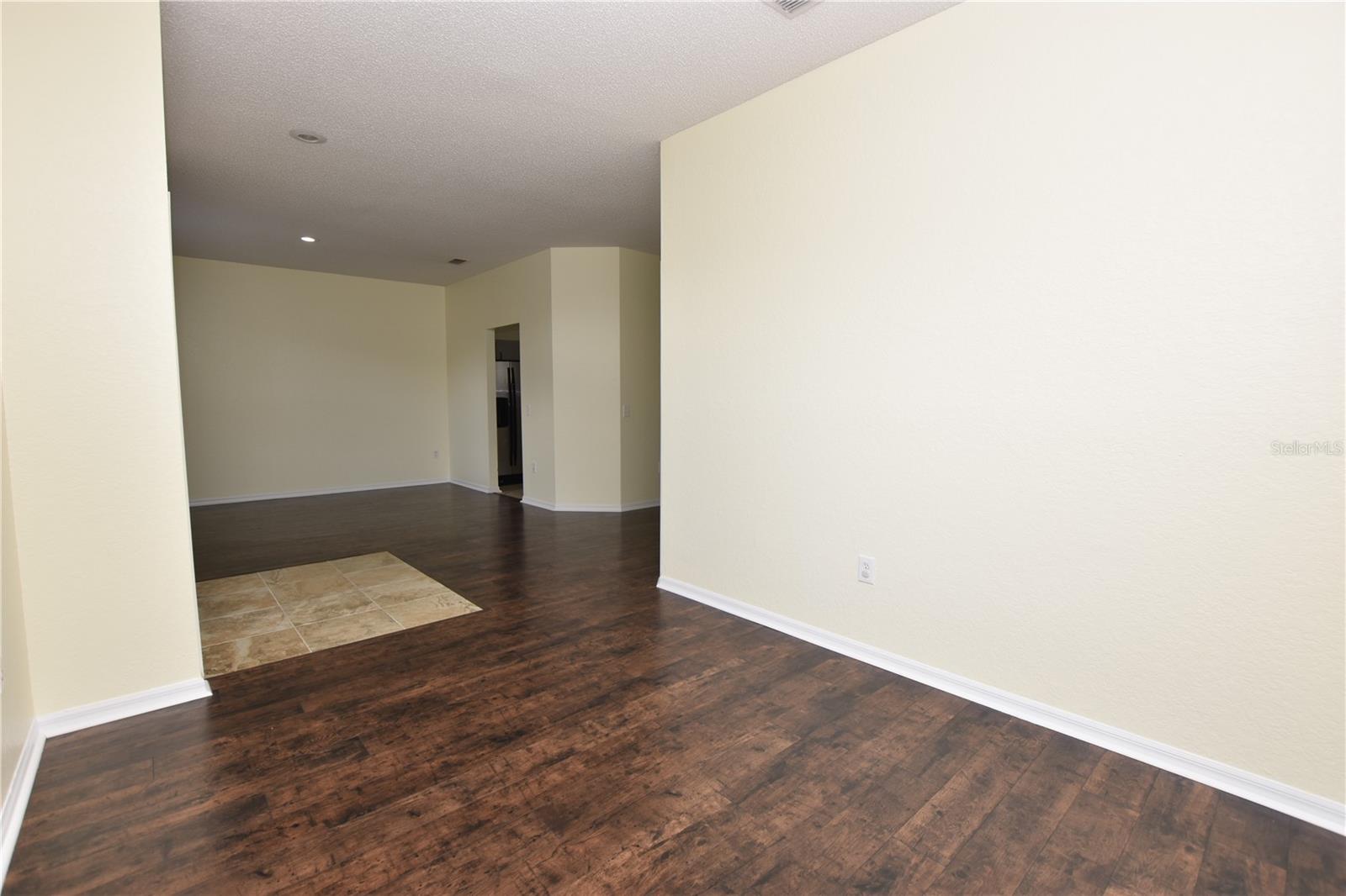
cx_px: 673
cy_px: 448
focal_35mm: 15
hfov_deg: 100.4
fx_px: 561
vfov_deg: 77.3
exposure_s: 1/125
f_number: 5.6
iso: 200
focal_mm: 10
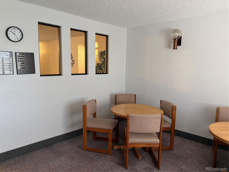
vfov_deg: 53.1
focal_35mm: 26
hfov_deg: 67.3
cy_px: 86
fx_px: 172
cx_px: 114
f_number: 1.6
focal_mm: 5.96
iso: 250
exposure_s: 1/60
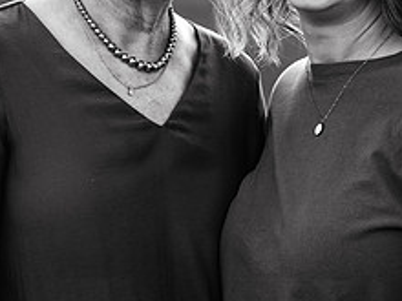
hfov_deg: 4.9
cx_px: 40
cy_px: 17
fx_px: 4668
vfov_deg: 3.7
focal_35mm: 402
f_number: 4
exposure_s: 1/160
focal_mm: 141
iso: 500
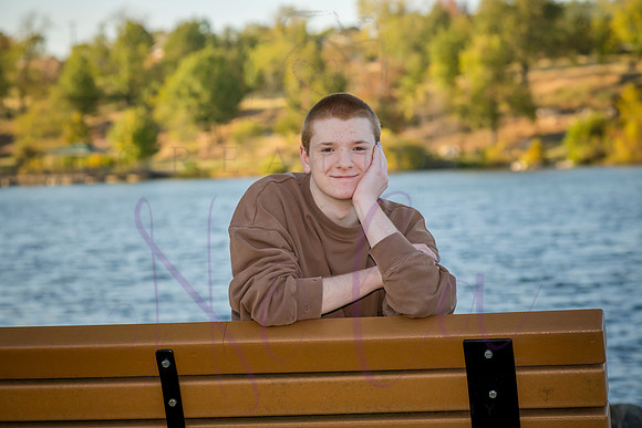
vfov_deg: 13.0
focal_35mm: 105
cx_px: 321
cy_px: 214
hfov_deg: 19.5
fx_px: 1873
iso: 400
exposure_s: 1/640
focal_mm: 105
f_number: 5.6
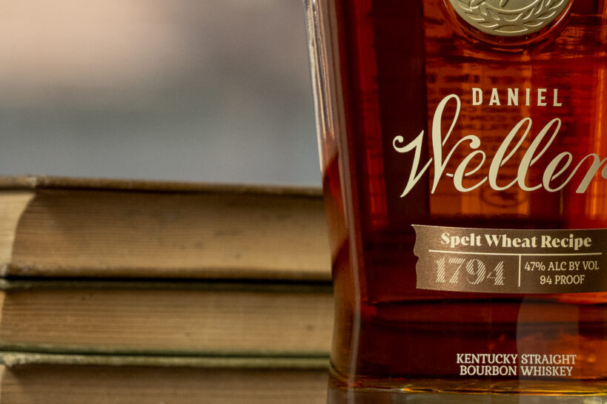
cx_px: 427
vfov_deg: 3.7
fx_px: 6322
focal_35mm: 375
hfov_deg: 5.5
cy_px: -76
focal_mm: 120
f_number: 5
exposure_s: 1/250
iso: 800
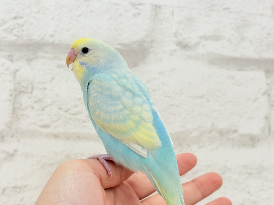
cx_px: 137
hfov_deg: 36.8
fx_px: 412
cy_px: 102
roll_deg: -1.4
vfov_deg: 28.0
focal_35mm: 52
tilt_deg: +1.8
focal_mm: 5.96
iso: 32
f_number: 1.6
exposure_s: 1/50
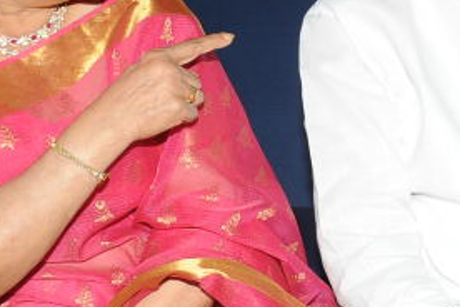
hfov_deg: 15.8
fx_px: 1610
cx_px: 523
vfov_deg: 10.9
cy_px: 150
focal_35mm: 126
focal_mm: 34
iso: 200
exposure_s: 1/125
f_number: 7.1
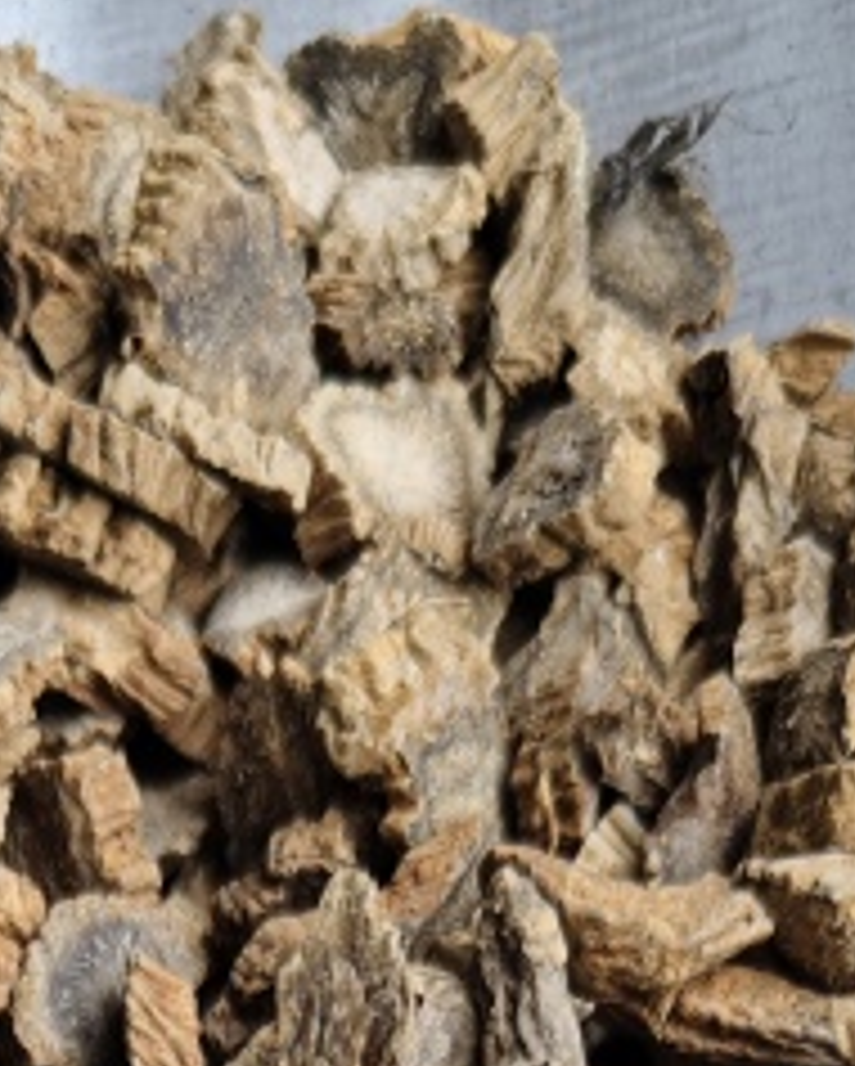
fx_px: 3191
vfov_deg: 15.5
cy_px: 2085
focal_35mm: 101
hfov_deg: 15.1
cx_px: 108
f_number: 1.88
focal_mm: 5.56
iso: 185
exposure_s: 1/100
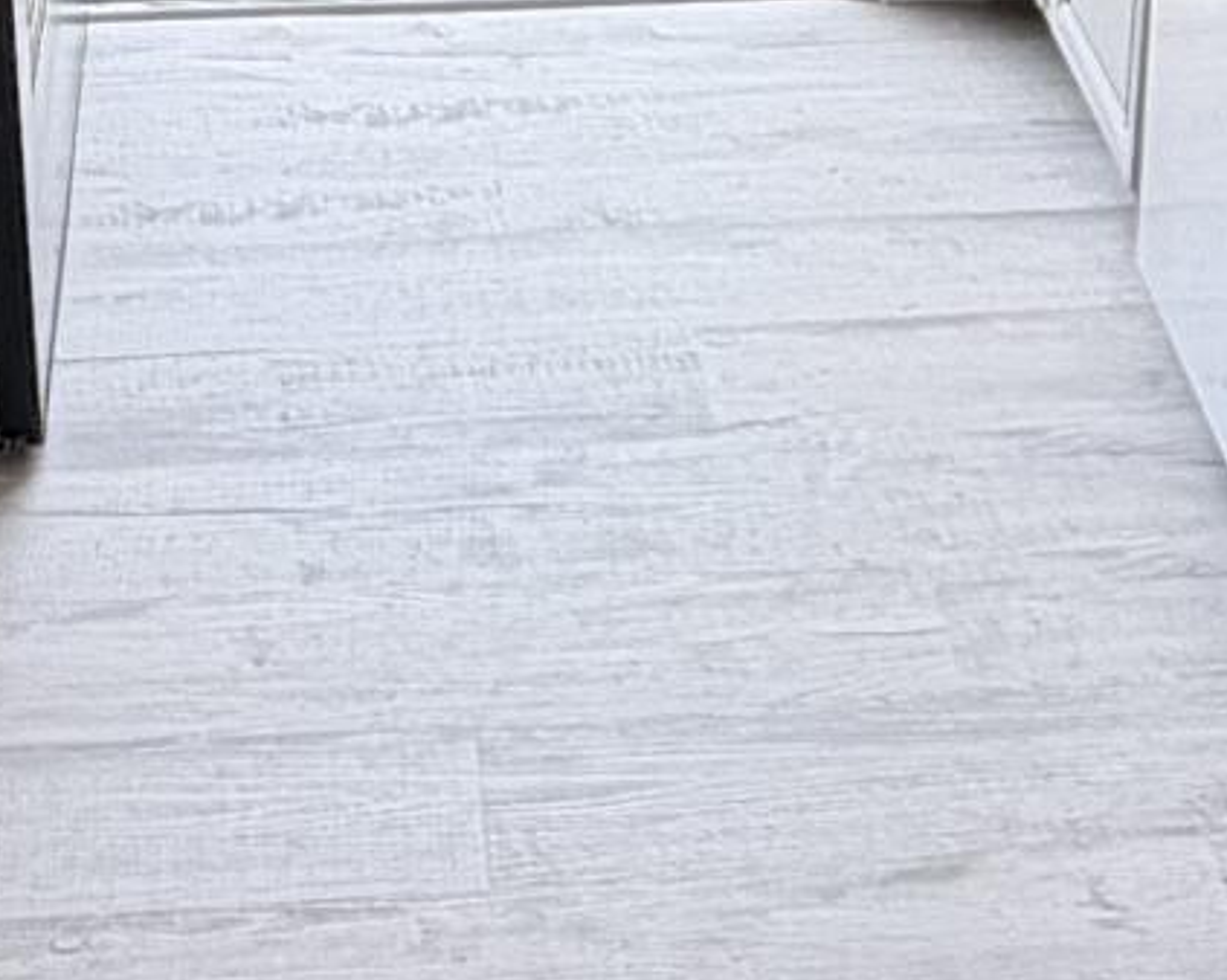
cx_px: 711
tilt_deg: -20.6
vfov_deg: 15.2
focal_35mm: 97
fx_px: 3521
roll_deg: -0.7
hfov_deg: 19.8
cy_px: -246
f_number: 2.2
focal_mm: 2.22
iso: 64
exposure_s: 1/120
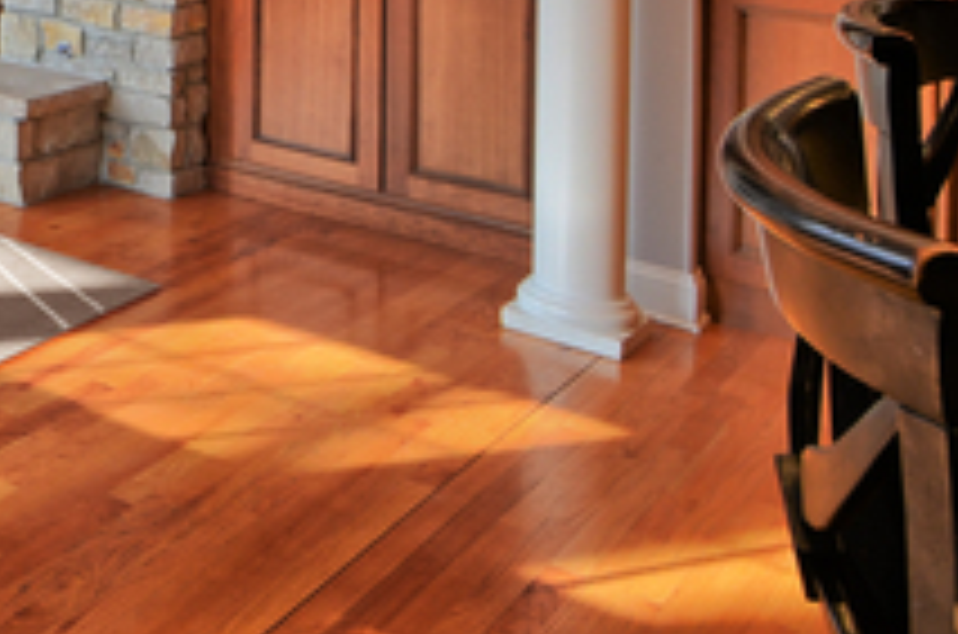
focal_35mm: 54
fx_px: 1434
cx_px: -454
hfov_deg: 27.0
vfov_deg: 21.3
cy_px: -301
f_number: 9.5
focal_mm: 12
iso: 400
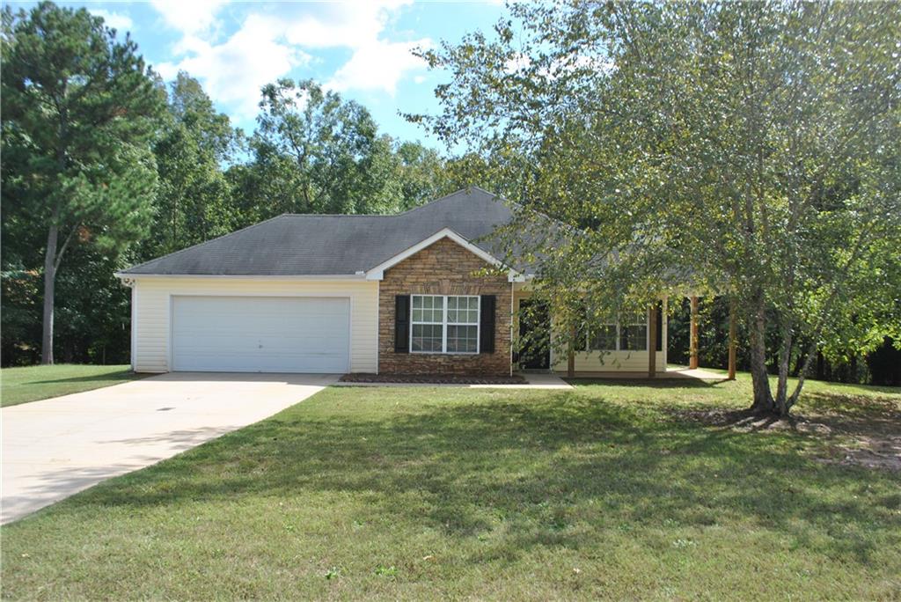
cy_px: 301
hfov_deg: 67.4
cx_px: 450
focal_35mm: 27
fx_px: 676
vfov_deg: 48.0
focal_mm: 18
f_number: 7.1
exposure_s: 1/200
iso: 100
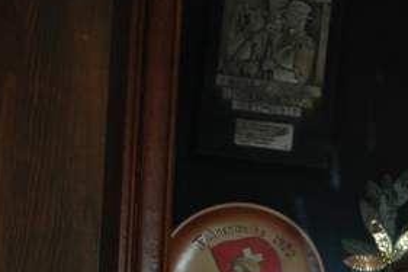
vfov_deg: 13.9
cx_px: 515
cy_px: 369
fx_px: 1065
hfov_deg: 20.1
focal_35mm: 94
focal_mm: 22
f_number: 3.8
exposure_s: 1/60
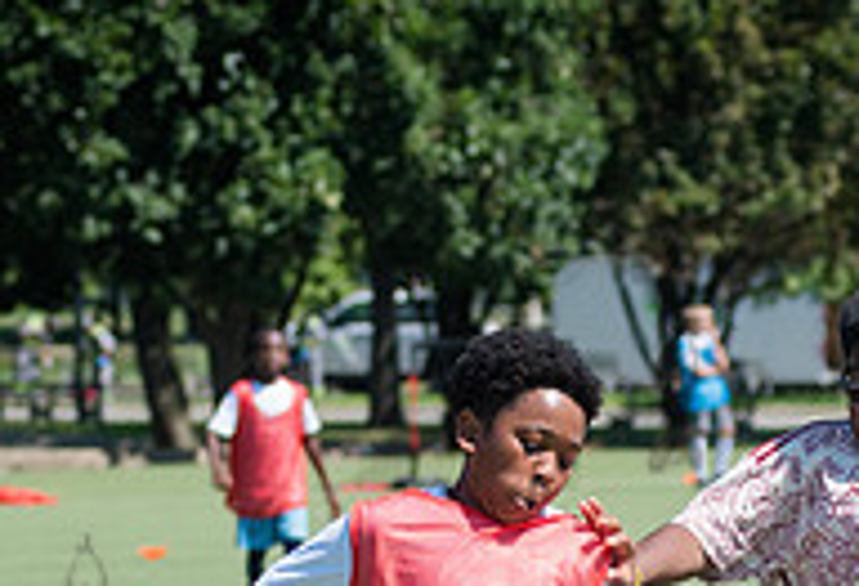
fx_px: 6609
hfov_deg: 7.4
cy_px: 922
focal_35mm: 275
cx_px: 511
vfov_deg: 5.0
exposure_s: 1/1250
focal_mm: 80
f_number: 4
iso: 200
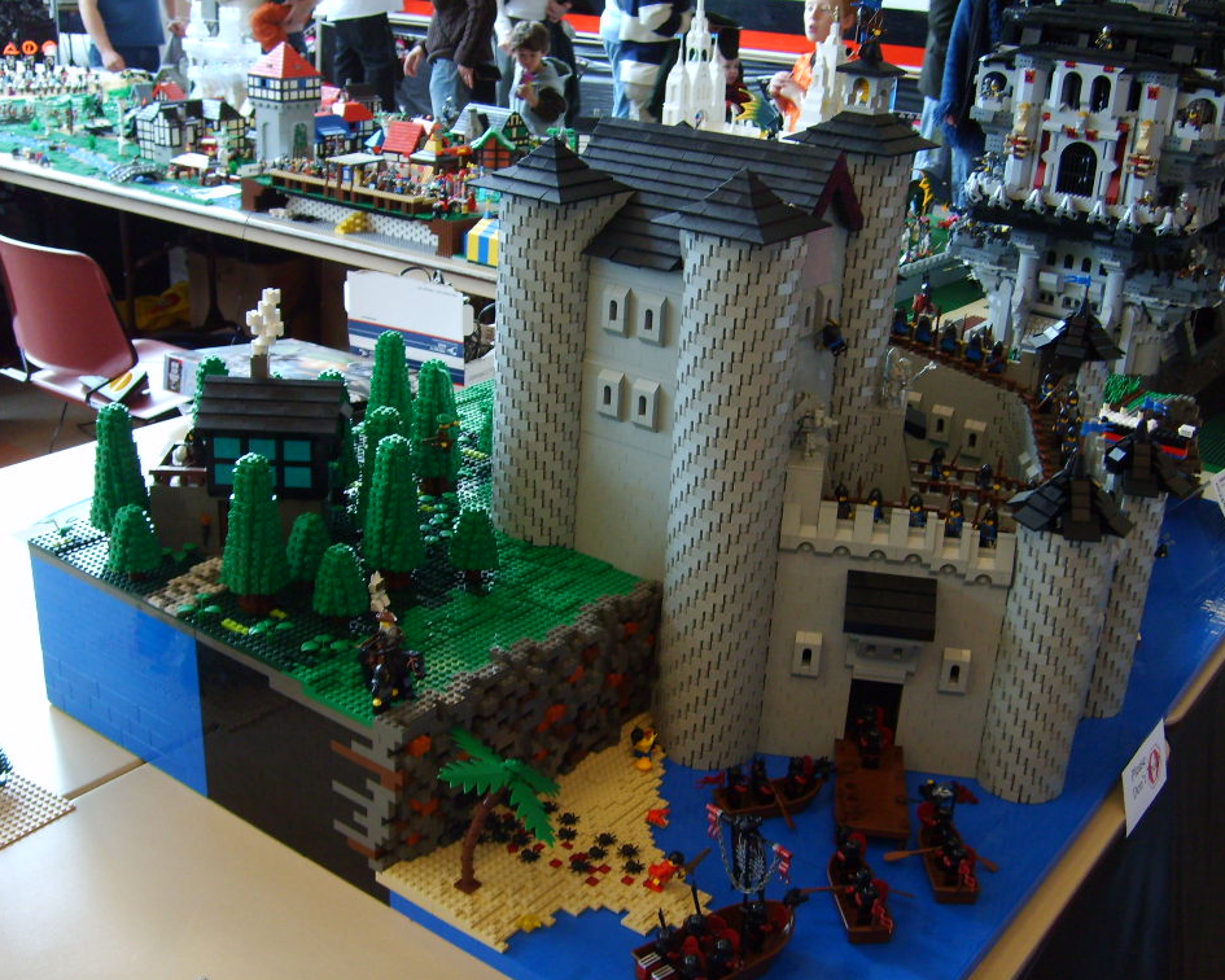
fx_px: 1341
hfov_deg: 49.1
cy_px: 485
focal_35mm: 37
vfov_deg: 40.1
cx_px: 618
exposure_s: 1/30
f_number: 2.8
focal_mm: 5.8
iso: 100
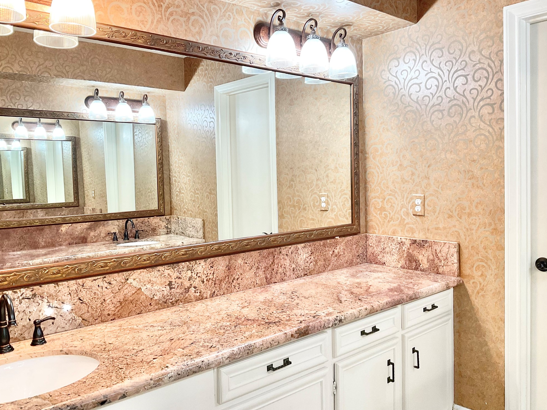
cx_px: 266
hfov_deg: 60.0
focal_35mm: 30
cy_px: 199
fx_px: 474
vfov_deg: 46.8
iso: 80
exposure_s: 1/60
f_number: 1.8
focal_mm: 3
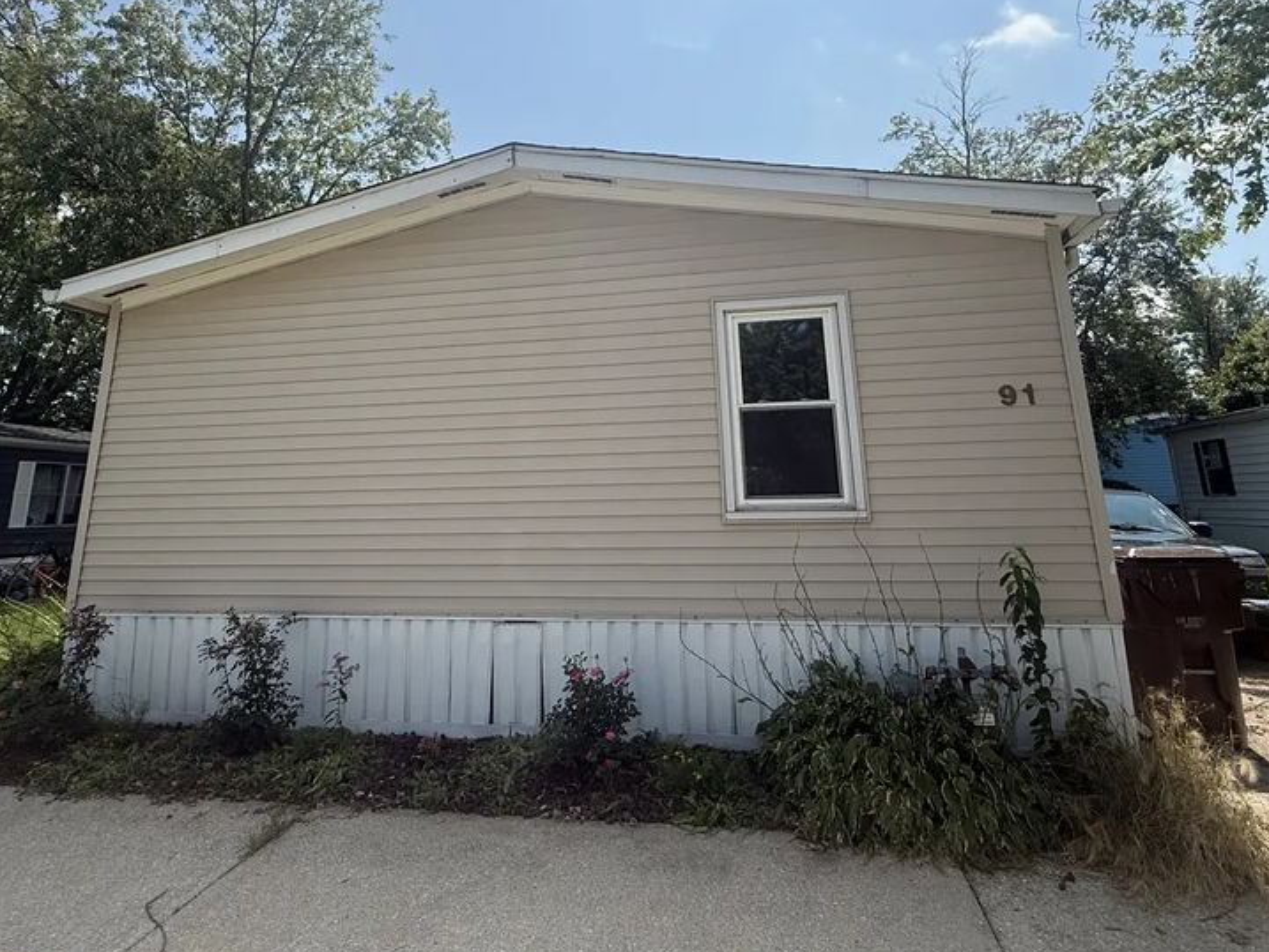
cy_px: 324
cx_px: 621
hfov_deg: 81.7
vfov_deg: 64.4
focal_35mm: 20
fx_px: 733
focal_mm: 2.22
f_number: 2.2
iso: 50
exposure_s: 1/2611
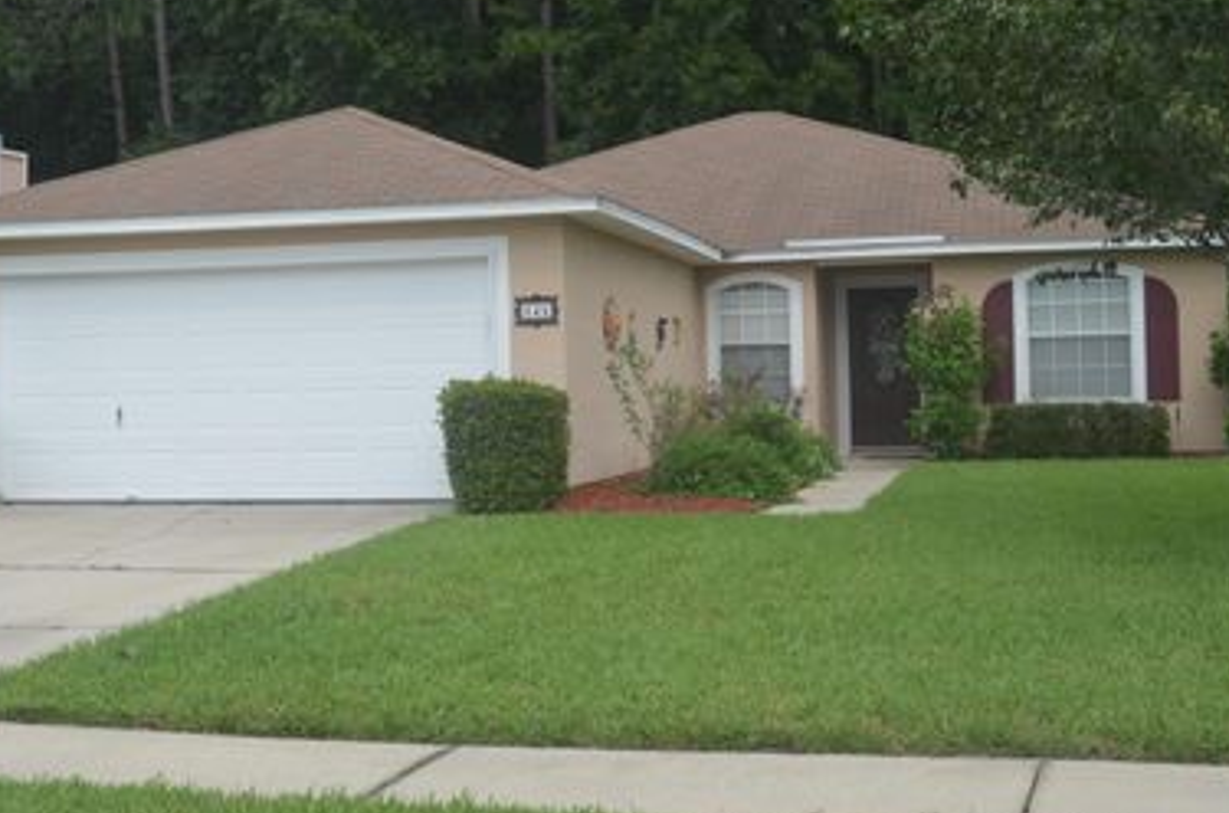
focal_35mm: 52
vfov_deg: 25.8
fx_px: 1771
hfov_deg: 38.3
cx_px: 574
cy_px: 333
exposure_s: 1/200
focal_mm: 26
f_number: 7.1
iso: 200
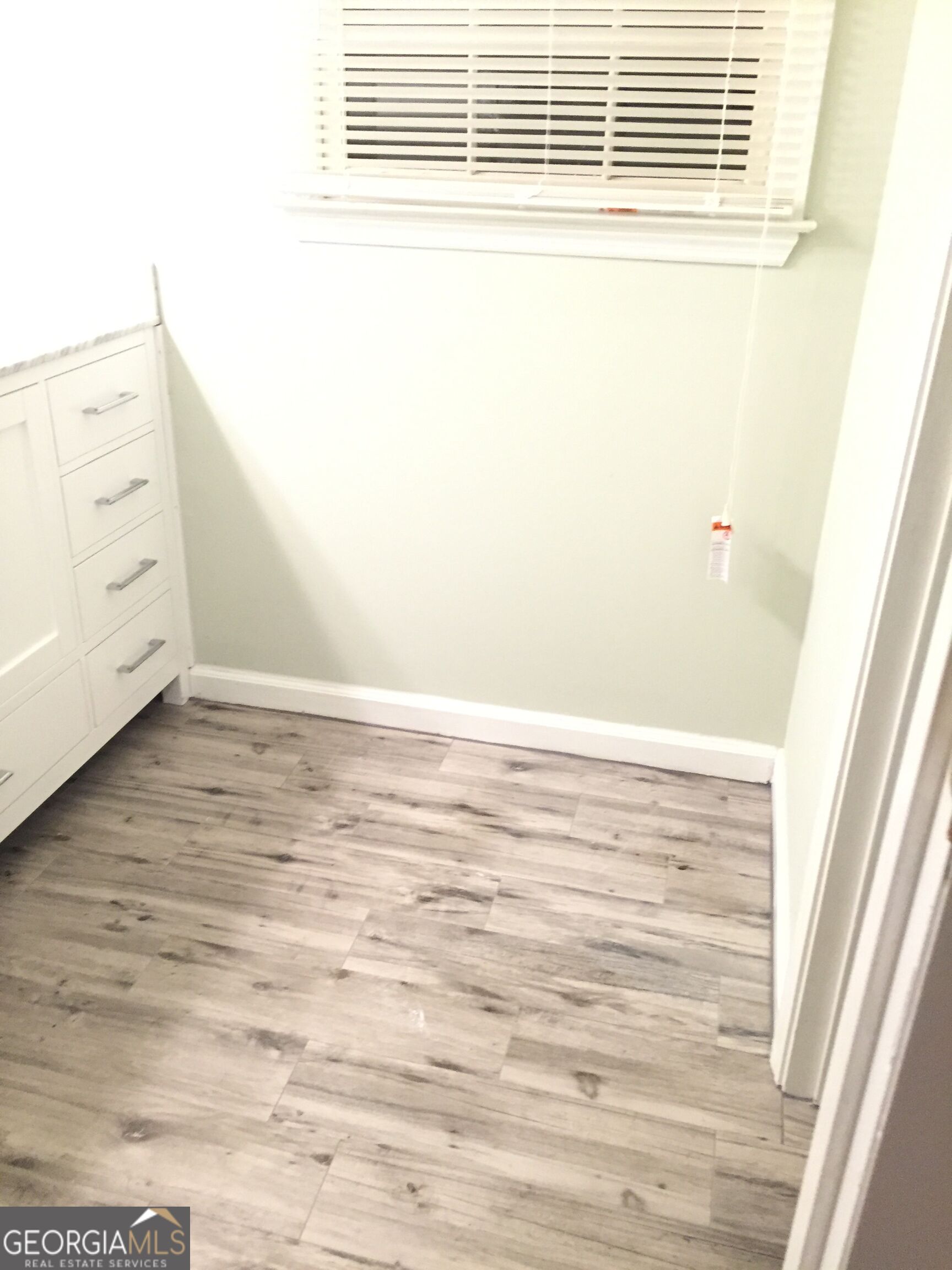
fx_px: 1063
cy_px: 635
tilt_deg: -25.8
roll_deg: -0.8
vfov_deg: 61.7
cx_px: 476
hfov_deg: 48.2
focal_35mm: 29
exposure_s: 1/24
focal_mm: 4.15
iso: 250
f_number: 2.2
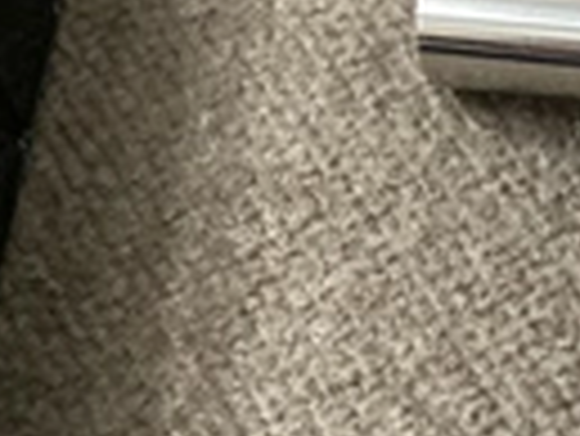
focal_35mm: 96
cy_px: 557
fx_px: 1610
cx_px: 863
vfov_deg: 14.8
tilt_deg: -67.8
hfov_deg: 18.2
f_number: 2.4
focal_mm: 3.3
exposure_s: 1/30
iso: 400
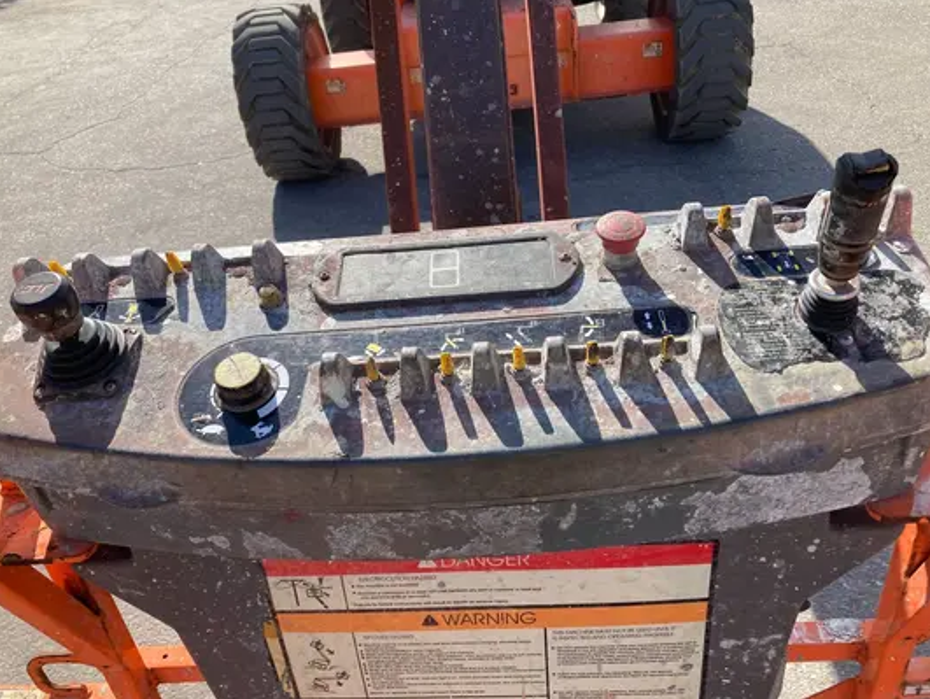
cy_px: 339
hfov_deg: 61.6
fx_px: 780
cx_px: 464
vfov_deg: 48.3
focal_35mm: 29
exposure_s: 1/1185
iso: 20
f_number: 1.8
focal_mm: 3.99
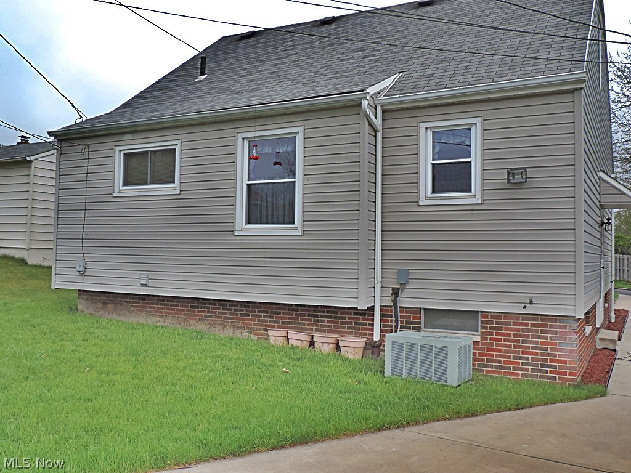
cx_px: 316
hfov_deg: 55.4
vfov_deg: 42.9
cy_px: 236
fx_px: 602
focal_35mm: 33
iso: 180
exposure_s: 1/800
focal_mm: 5.8
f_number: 3.2
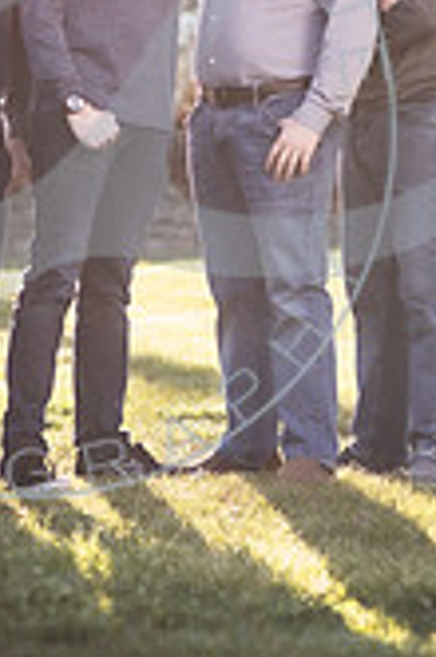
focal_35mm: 231
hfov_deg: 5.9
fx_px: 4214
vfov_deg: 8.8
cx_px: 206
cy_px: -170
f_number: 2.8
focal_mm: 85
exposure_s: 1/640
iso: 100
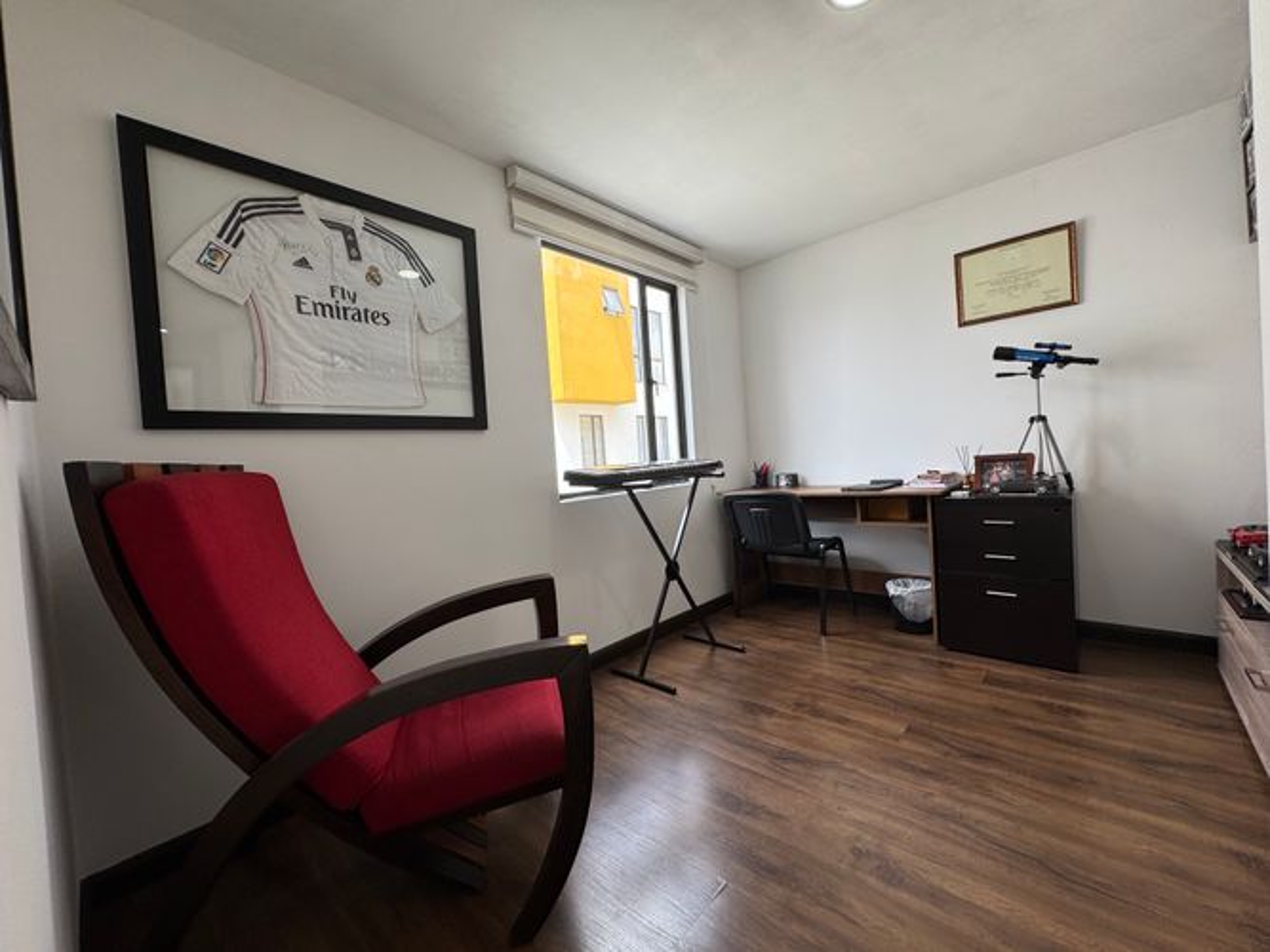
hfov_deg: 102.1
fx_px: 514
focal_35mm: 14
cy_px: 476
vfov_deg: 85.7
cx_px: 635
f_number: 2.2
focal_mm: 2.22
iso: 40
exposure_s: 1/150
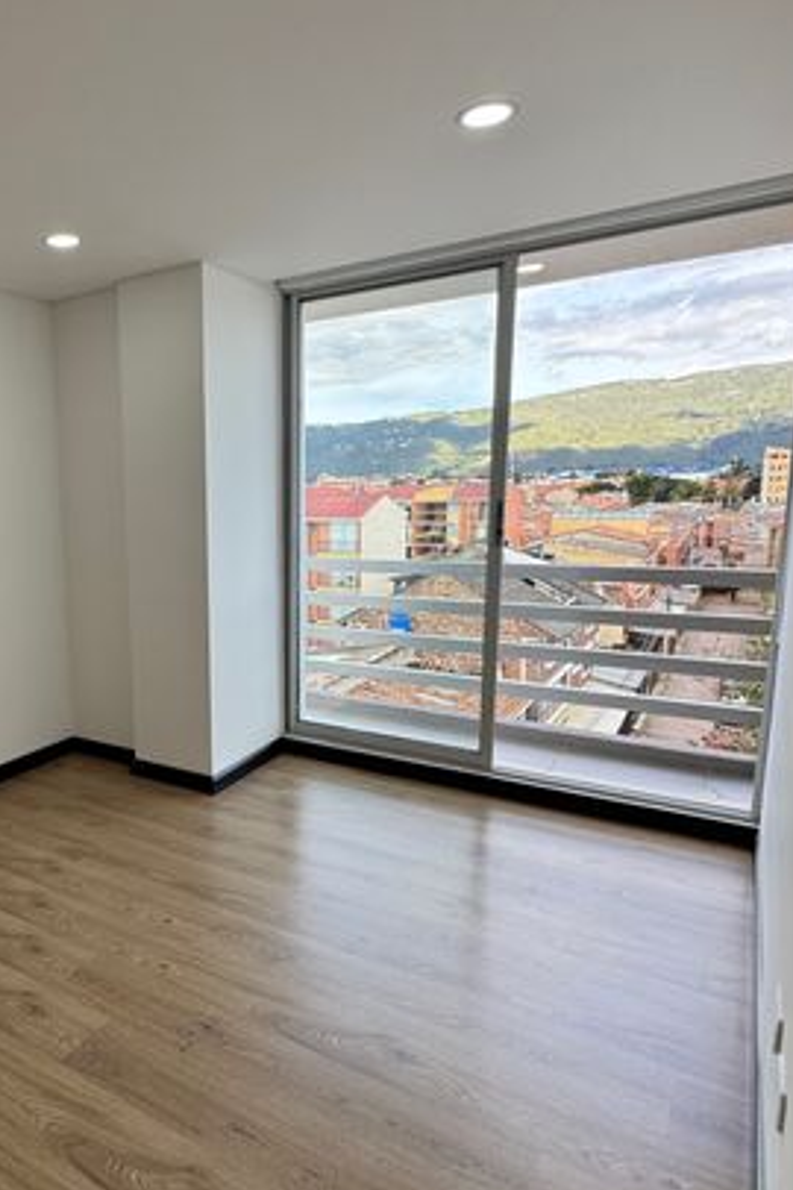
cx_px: 159
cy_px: 621
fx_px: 793
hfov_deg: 50.0
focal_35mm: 24
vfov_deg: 73.7
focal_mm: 2.22
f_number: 2.2
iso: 40
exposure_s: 1/152
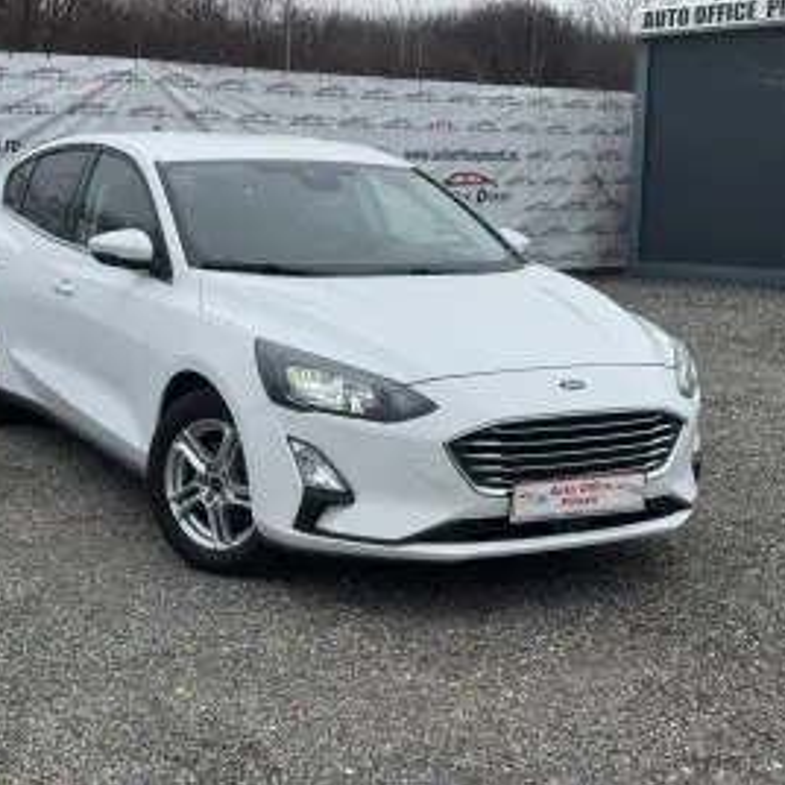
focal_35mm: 57
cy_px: 392
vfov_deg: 30.0
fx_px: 1462
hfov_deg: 30.0
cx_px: 349
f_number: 1.78
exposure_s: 1/1770
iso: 64
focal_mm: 6.76
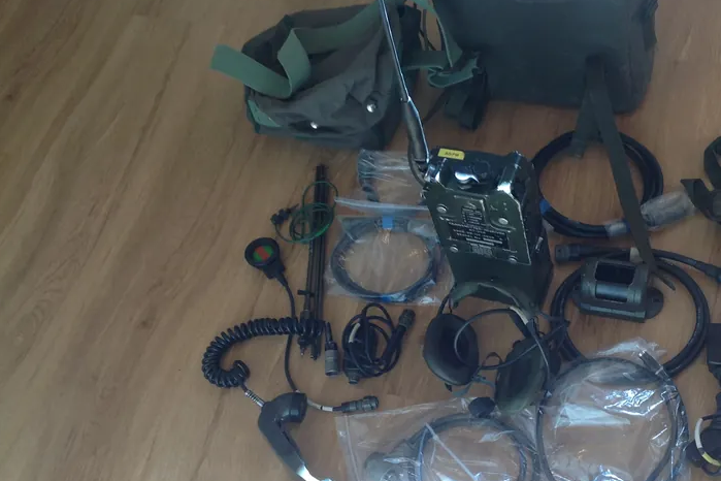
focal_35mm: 52
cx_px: 494
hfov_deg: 37.7
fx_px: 1041
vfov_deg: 25.9
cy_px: 295
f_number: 2.4
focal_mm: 4.28
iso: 64
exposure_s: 1/60
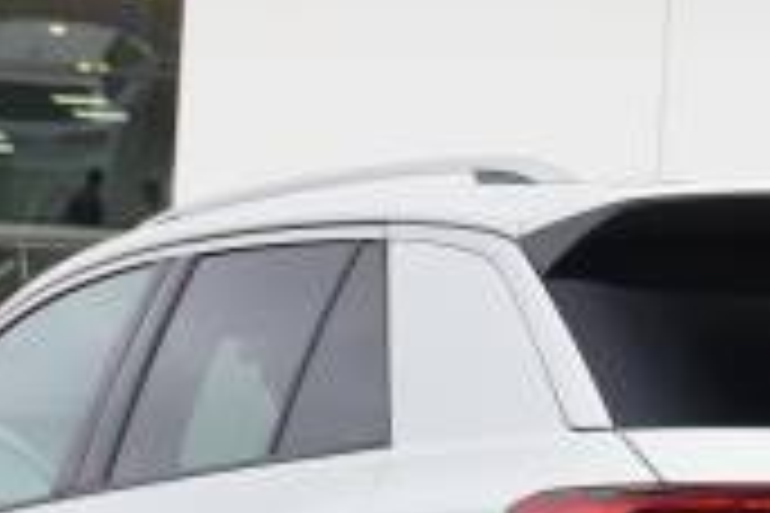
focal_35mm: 230
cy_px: 657
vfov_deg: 5.9
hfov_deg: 8.9
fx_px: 4916
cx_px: 626
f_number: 5.6
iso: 100
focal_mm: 41
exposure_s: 1/80
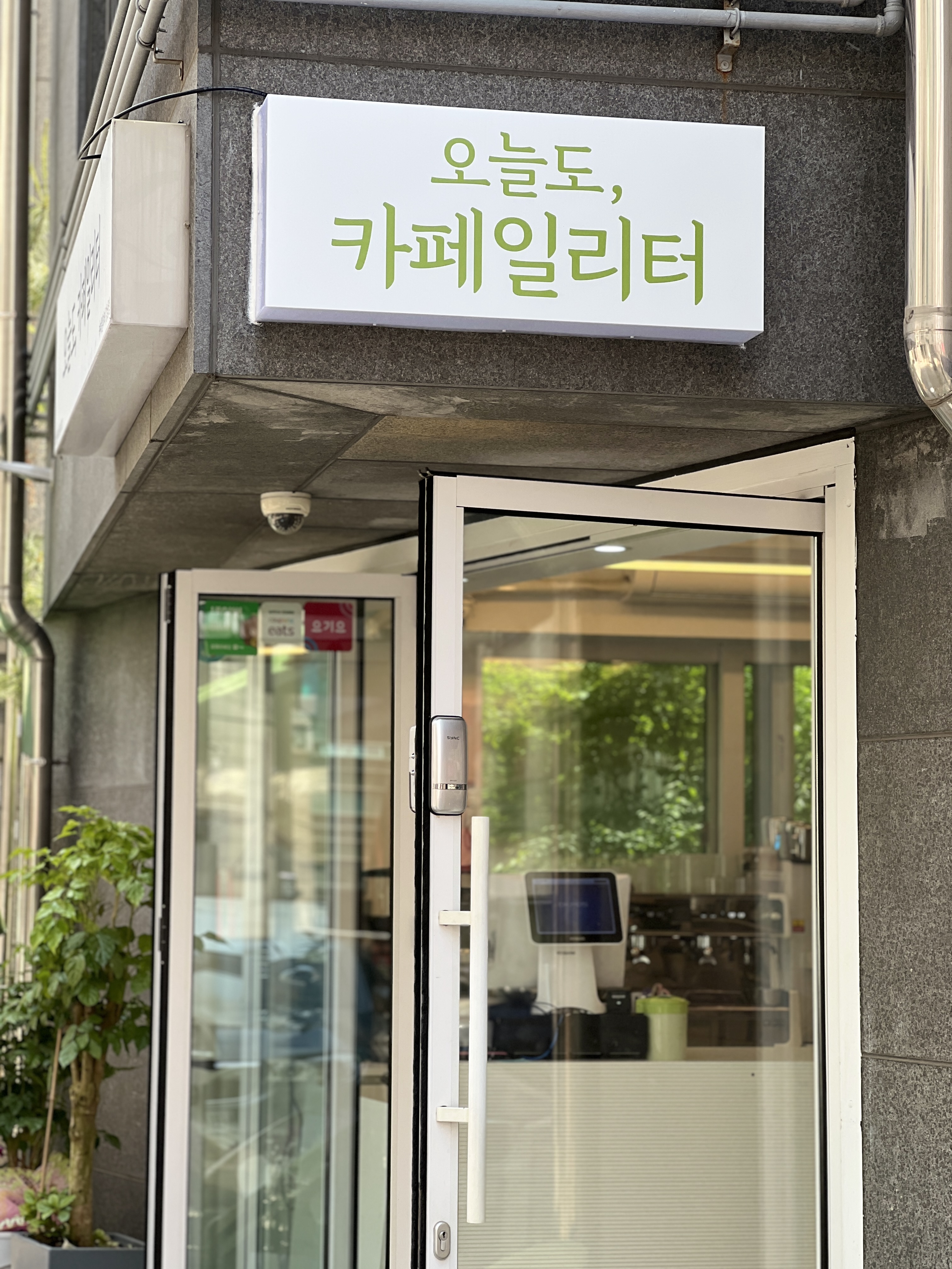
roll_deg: -0.4
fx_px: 2824
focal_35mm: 77
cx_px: 476
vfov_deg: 25.3
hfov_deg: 19.1
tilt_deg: +7.1
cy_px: 634
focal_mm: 9
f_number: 2.8
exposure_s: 1/121
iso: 25
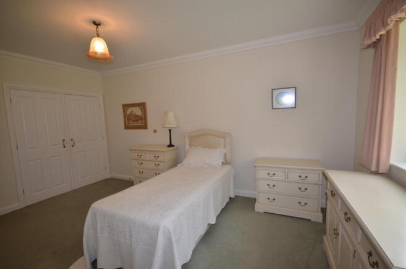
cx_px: 203
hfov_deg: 95.1
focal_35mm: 16
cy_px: 134
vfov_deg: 71.8
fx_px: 186
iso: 400
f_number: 5
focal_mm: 11
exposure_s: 1/60
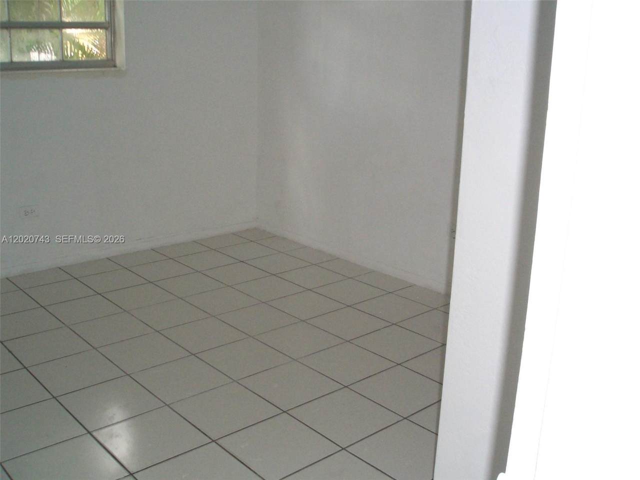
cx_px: 320
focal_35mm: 36
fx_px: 666
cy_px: 240
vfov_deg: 39.7
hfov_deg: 51.4
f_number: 4
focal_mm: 4.8
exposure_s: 1/40
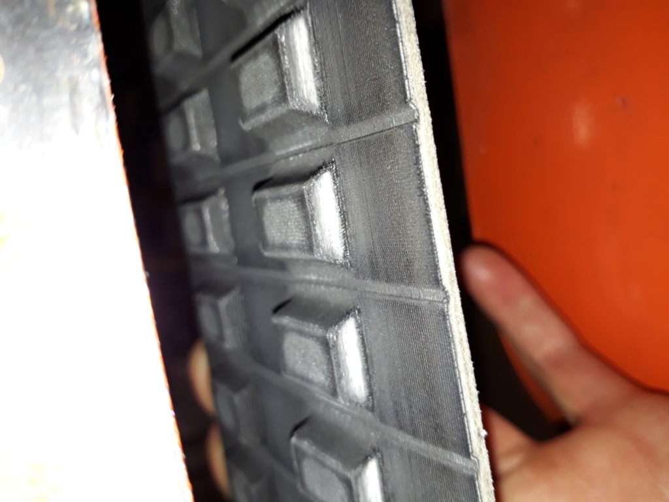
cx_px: 334
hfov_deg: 65.3
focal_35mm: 27
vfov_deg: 51.4
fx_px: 522
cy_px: 251
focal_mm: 3.6
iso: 40
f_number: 1.9
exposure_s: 1/116
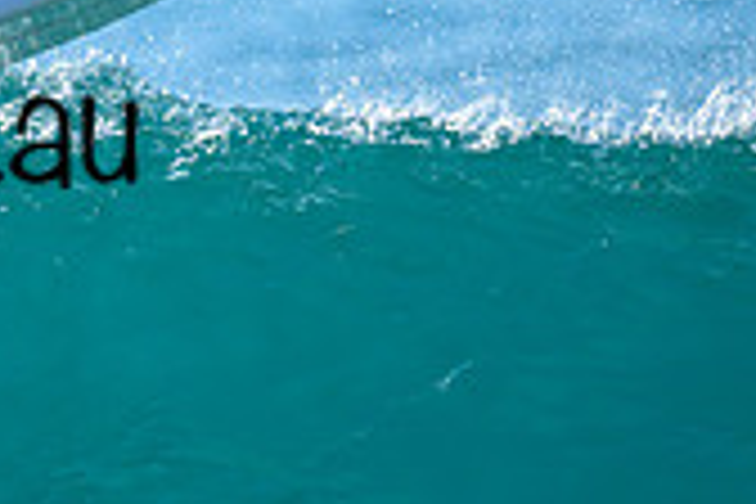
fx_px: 66964
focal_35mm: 3189
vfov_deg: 0.4
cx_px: -159
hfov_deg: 0.6
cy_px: -21
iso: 320
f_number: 6.3
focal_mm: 800
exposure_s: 1/2500
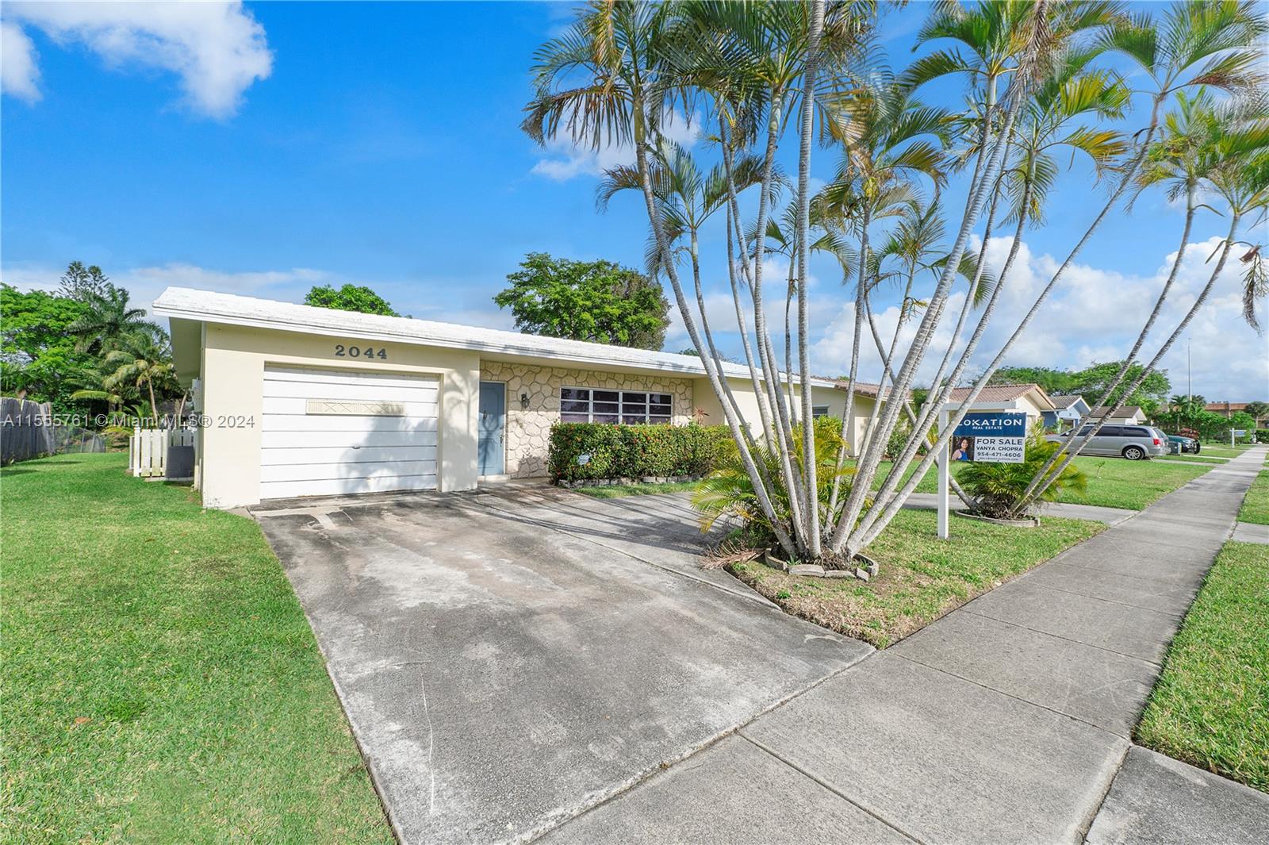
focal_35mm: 15
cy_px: 422
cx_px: 634
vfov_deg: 77.3
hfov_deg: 100.4
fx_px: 528
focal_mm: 10
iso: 100
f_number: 11
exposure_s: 1/200
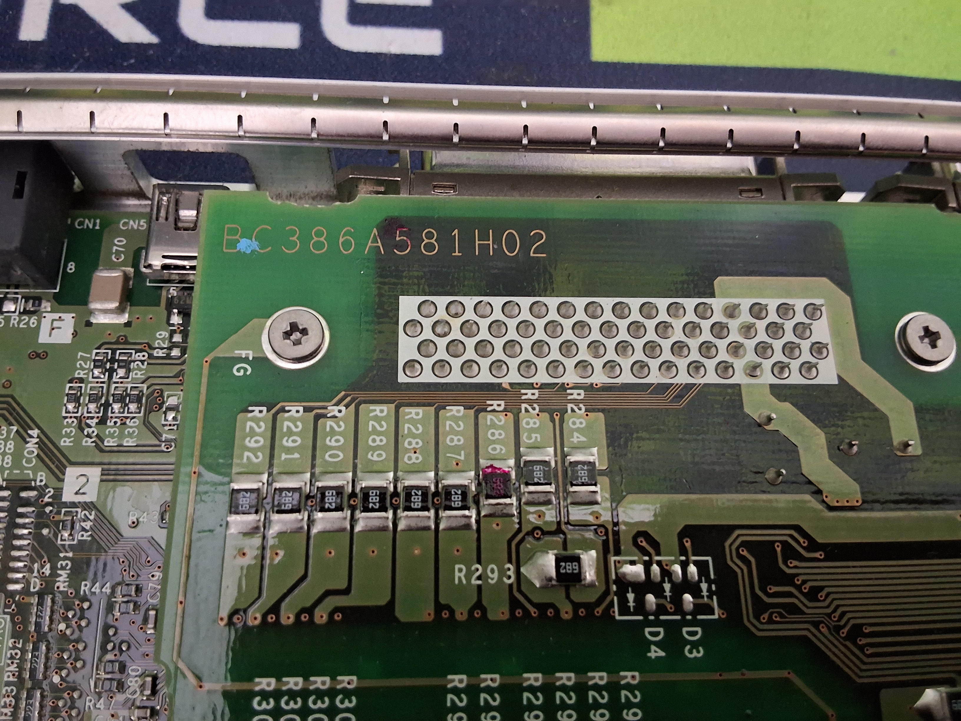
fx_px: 777
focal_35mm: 28
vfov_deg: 49.7
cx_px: 480
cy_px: 360
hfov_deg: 63.4
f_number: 1.9
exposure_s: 1/20
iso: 500
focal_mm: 2.91
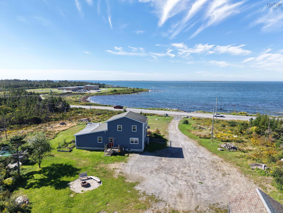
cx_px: 142
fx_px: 196
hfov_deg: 71.6
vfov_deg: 56.8
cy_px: 106
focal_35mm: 24
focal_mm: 8.67
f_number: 1.8
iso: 200
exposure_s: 1/2500
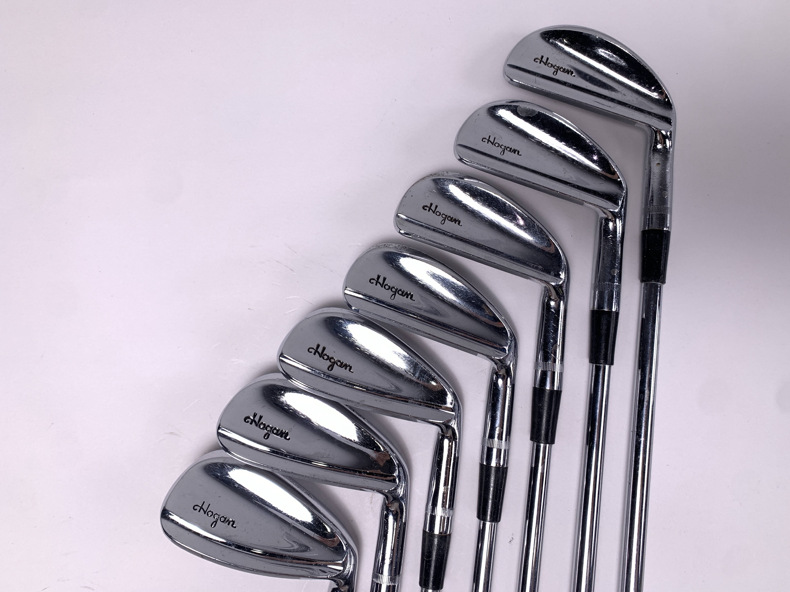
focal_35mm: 26
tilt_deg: -84.9
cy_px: 296
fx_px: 593
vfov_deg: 53.1
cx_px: 395
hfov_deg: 67.3
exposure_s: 1/260
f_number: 1.8
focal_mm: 4.25
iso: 25
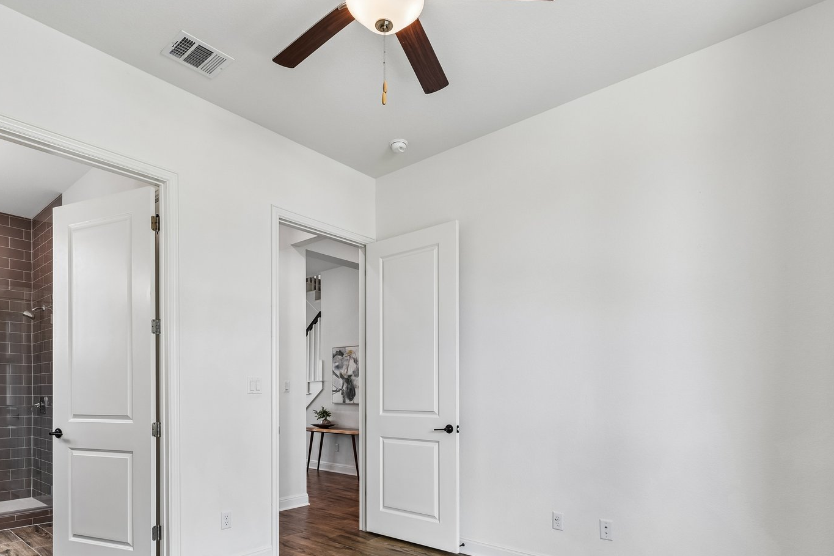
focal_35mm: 21
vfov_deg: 57.3
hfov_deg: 81.1
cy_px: 396
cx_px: 384
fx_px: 486
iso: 110
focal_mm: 14
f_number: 8
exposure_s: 1/15
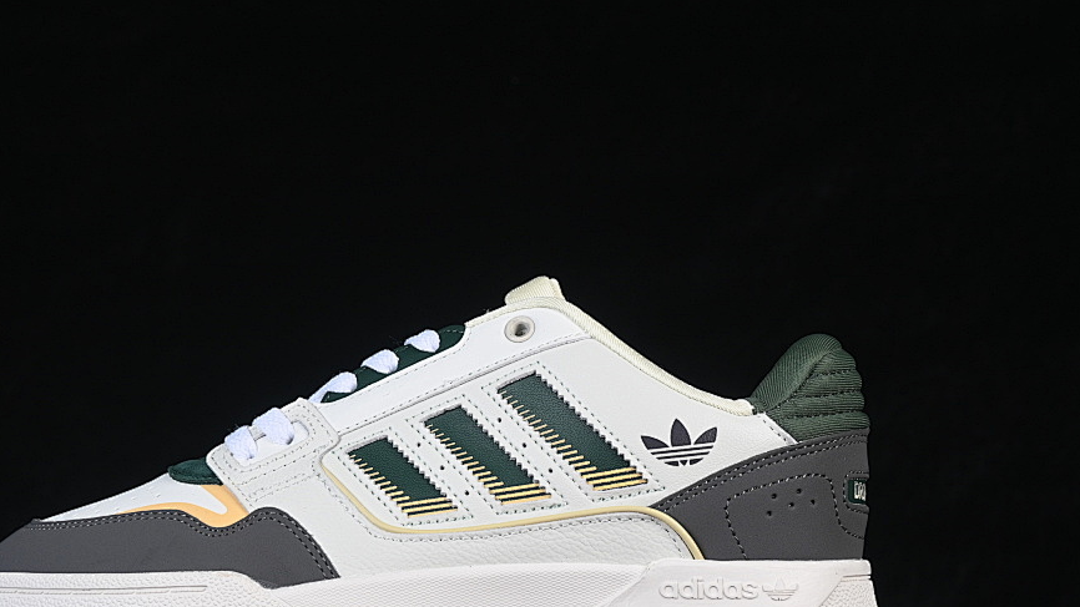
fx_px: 2806
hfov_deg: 21.8
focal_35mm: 98
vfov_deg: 12.3
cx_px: 445
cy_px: 385
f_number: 8
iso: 160
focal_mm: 50
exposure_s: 1/80
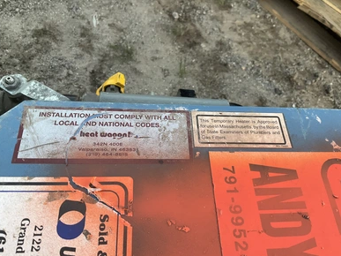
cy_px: 125
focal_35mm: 30
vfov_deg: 46.8
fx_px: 295
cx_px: 170
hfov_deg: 60.0
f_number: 1.8
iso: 64
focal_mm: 3
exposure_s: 1/122
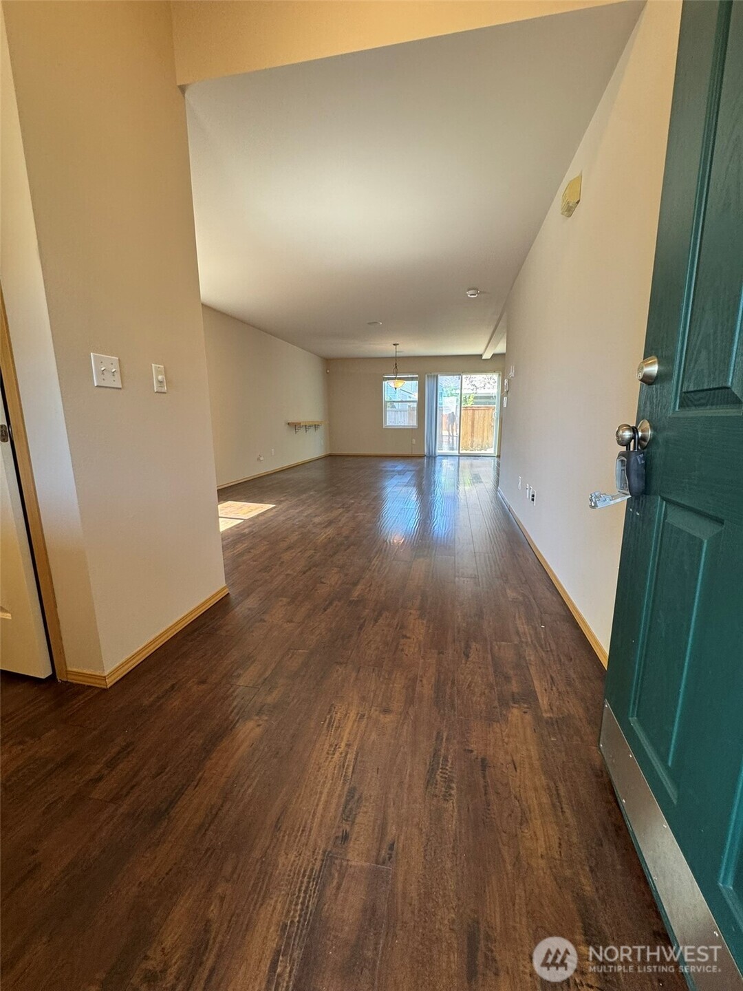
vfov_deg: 102.1
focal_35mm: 14
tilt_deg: -10.7
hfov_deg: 85.7
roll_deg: -0.8
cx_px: 372
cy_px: 496
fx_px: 401
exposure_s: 1/120
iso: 200
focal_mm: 2.22
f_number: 2.2
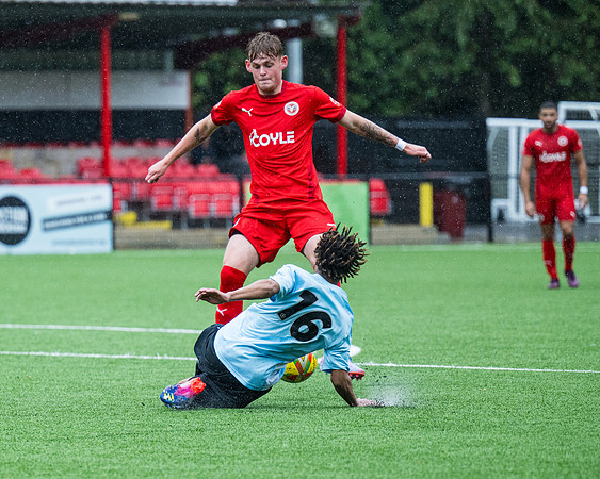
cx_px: 129
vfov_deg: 5.1
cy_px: 326
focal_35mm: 301
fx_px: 5350
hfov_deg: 6.4
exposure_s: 1/3200
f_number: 4
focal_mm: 185
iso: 1000
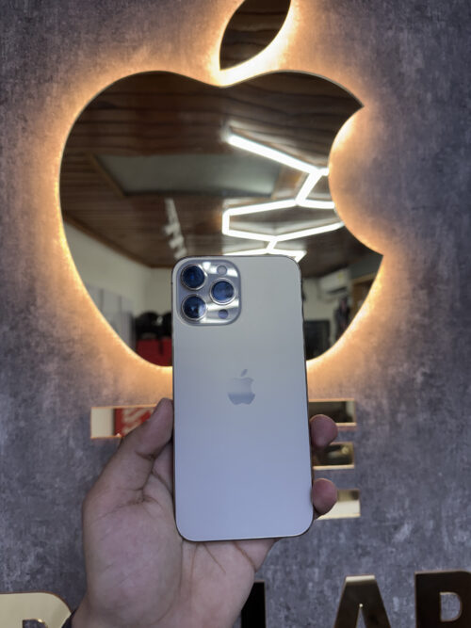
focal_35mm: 24
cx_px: 236
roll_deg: +2.5
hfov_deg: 56.8
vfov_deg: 71.6
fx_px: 436
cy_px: 314
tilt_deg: +1.9
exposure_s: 1/120
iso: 64
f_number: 1.78
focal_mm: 6.76
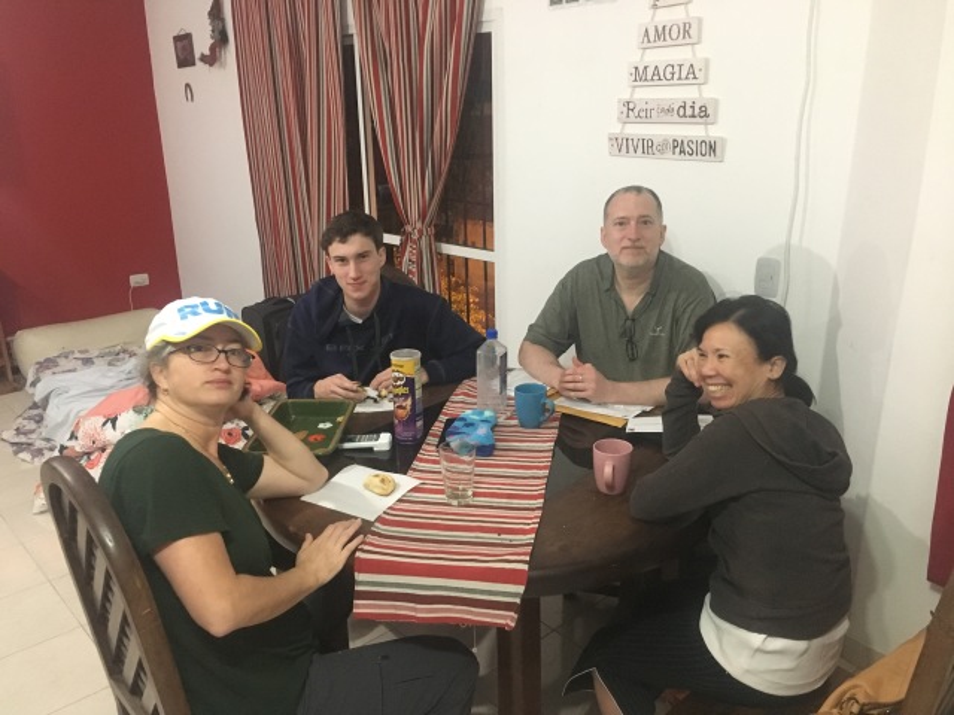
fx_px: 799
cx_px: 477
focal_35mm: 29
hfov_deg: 61.7
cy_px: 358
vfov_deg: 48.2
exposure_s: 1/17
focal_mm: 4.15
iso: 320
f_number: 2.2
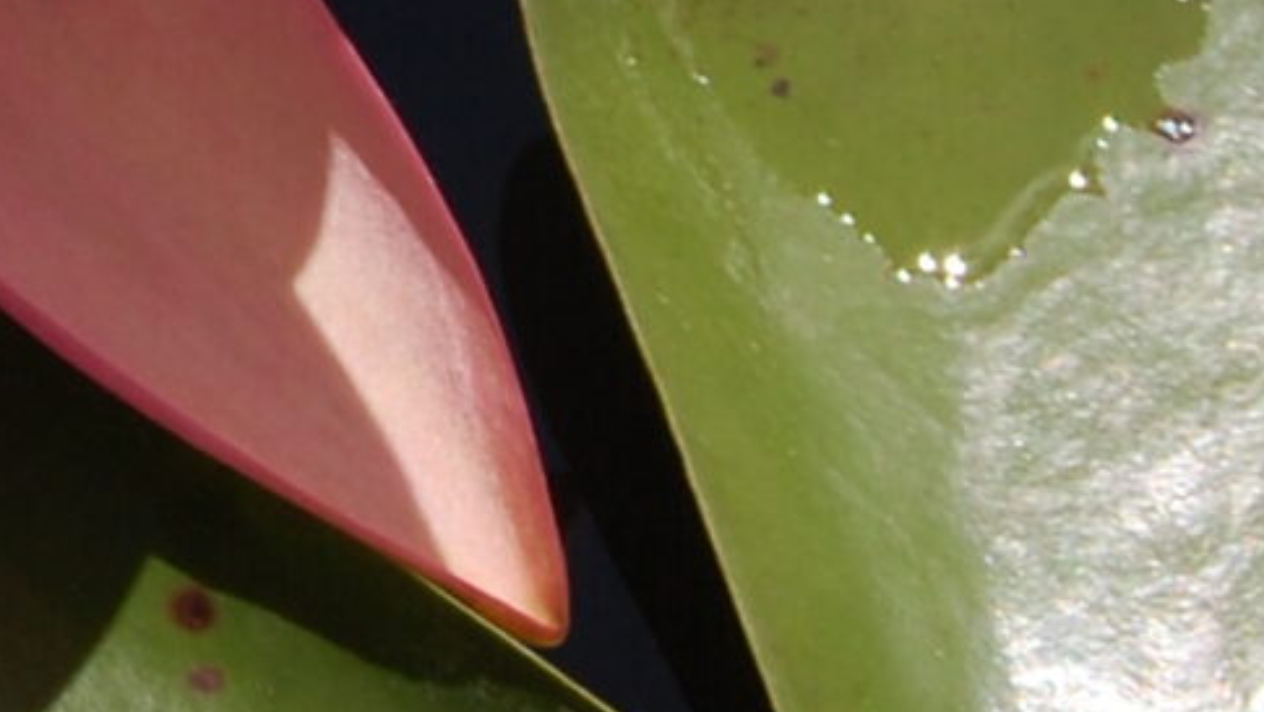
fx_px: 9453
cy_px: -655
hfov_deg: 7.5
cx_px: -508
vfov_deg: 4.3
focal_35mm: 282
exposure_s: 1/500
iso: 200
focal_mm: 34
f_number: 11
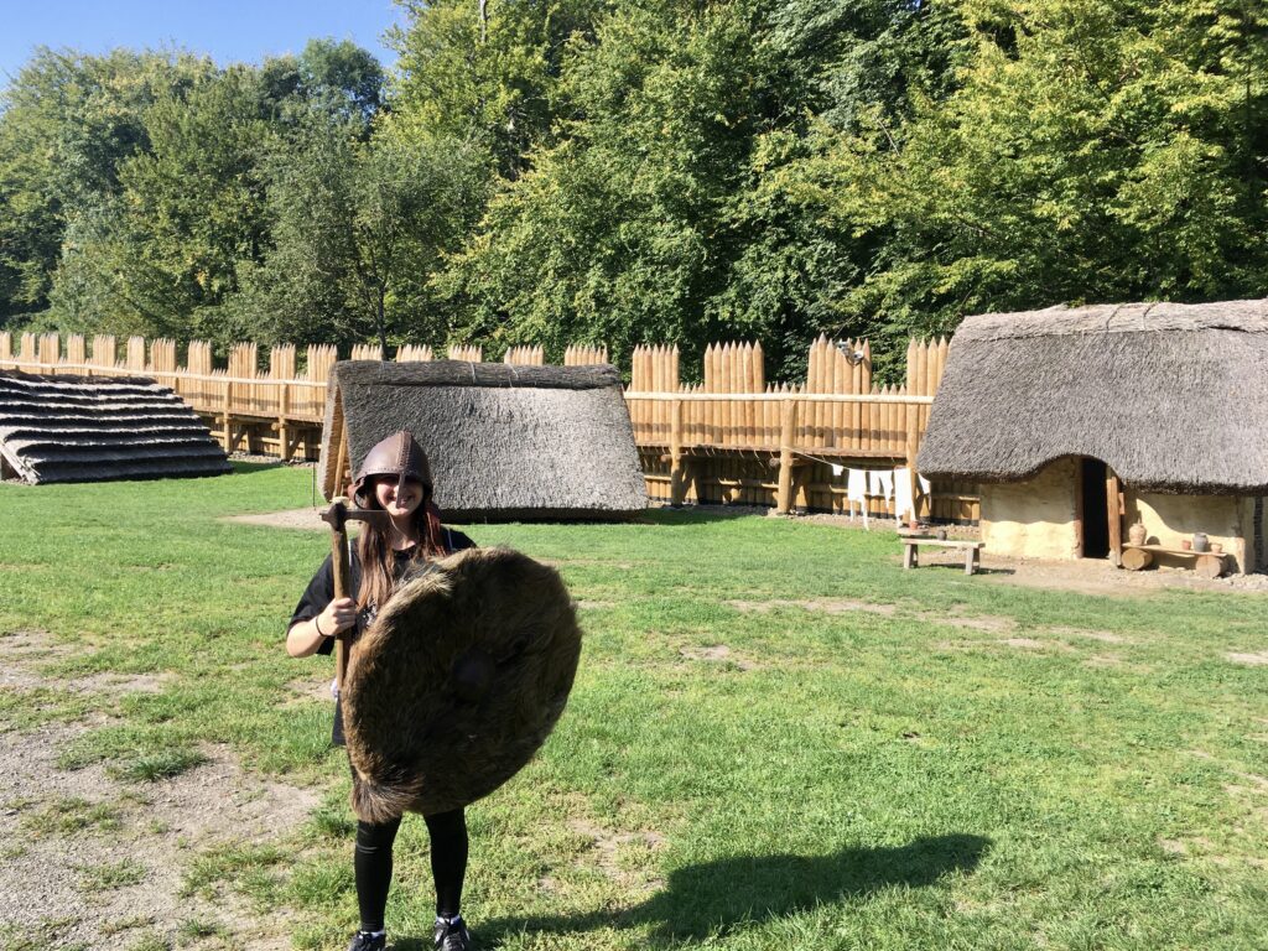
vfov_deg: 48.2
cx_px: 634
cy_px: 476
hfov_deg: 61.7
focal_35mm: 29
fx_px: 1062
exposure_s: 1/699
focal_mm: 4.15
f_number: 2.2
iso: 25
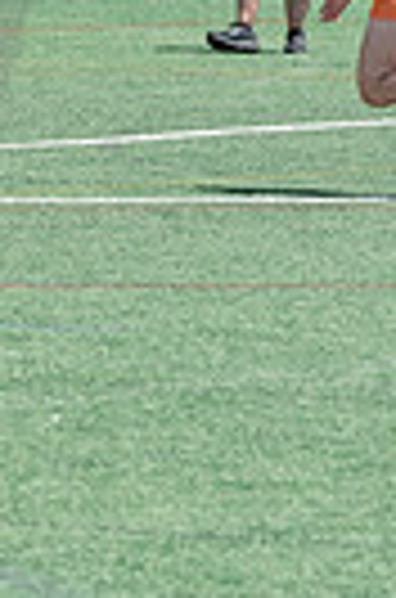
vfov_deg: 3.5
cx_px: -907
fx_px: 9769
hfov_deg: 2.3
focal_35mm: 589
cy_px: -75
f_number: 7.1
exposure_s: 1/800
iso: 400
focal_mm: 120
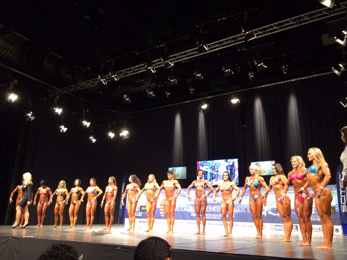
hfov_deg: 61.7
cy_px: 130
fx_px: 291
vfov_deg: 48.2
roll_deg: -0.5
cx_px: 174
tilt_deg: +16.8
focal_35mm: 29
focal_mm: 4.15
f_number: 2.2
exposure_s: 1/33
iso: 125
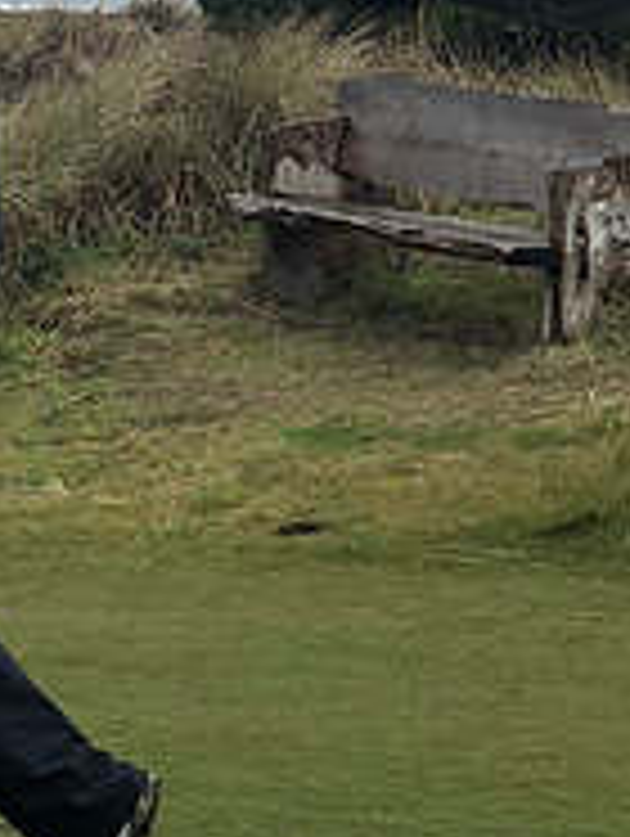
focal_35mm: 162
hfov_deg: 9.1
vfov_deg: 12.1
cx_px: -110
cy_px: 112
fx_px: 3922
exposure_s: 1/425
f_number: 2.4
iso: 16
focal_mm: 6
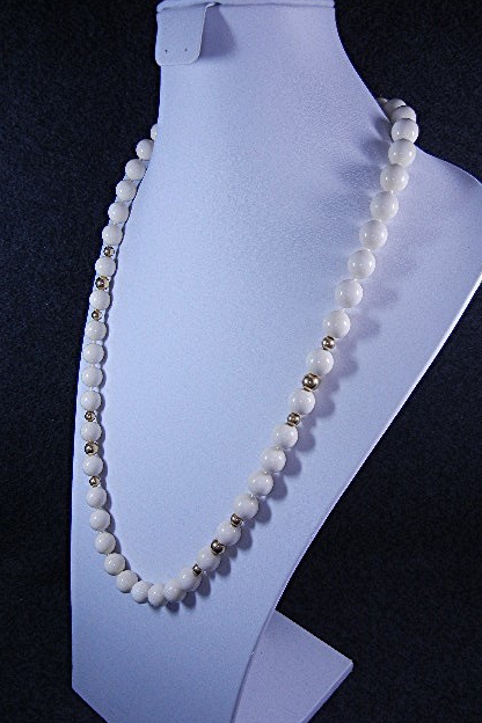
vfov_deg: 58.7
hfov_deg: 41.1
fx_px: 643
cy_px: 365
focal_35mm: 32
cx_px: 257
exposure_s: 1/76.5
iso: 160
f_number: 3.5
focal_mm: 5.4
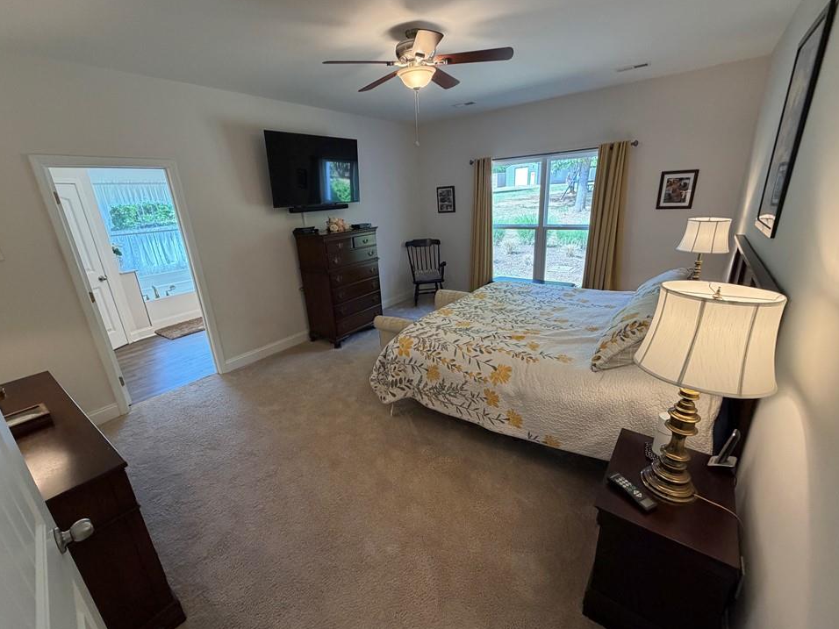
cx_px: 413
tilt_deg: -18.7
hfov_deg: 98.2
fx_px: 364
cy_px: 317
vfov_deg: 81.7
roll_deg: +3.1
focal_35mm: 15
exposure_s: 1/120
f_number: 2.2
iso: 250
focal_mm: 2.22
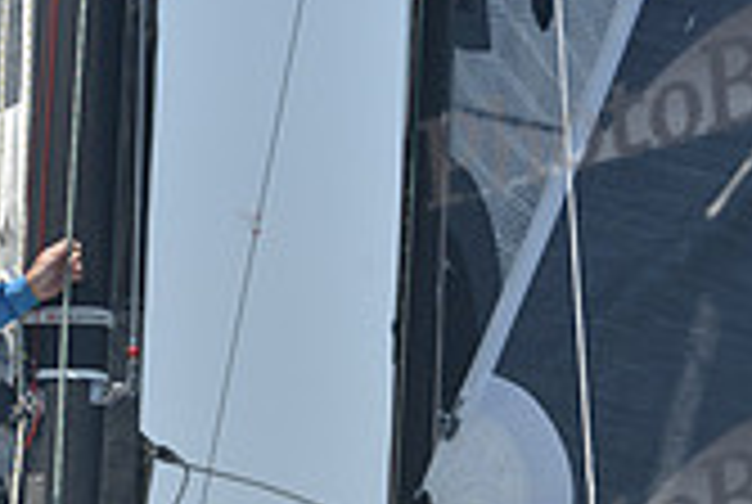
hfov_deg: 3.0
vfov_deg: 2.0
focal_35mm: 693
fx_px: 14502
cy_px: 803
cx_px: 189
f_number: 8
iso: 280
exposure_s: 1/800
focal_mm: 200
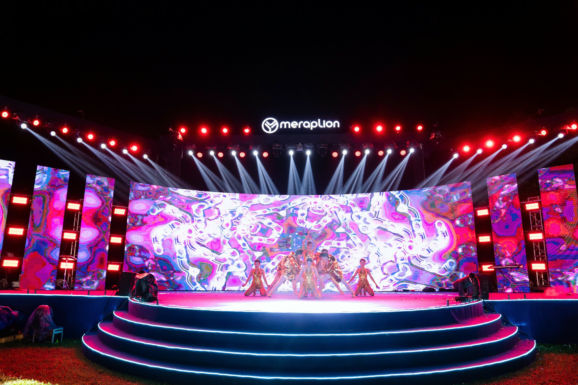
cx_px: 289
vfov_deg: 53.1
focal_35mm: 24
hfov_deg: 73.7
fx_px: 385
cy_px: 192
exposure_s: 1/160
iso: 1600
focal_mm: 24
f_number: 3.5
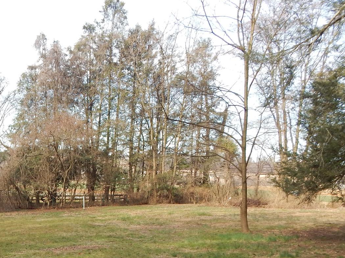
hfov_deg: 41.3
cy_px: 224
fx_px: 429
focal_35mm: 43
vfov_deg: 32.2
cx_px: 52
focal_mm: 4
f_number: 3
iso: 125
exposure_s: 1/320
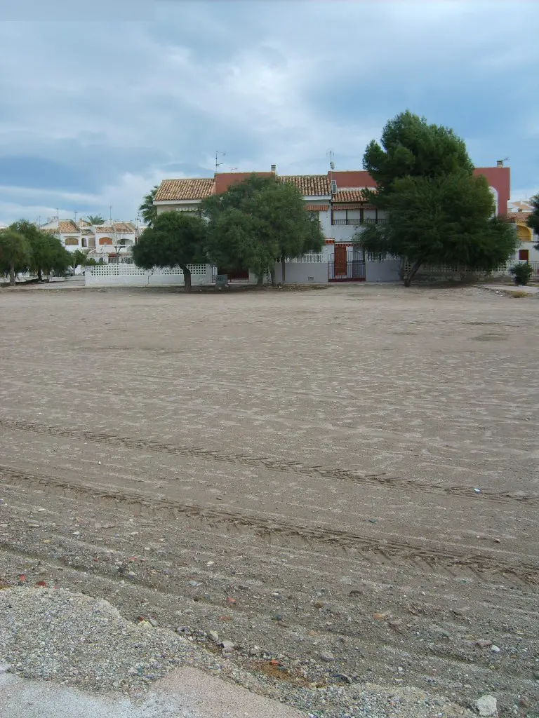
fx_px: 727
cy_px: 359
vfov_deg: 52.6
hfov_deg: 40.7
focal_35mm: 35
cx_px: 270
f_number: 2.8
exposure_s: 1/750
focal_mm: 5.8
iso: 50
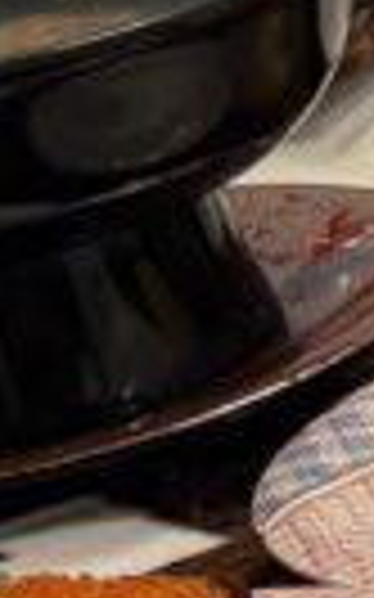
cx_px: 2298
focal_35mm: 212
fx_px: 3461
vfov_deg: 9.9
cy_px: 373
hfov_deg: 4.5
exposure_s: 1/50
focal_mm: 5.96
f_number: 1.6
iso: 125
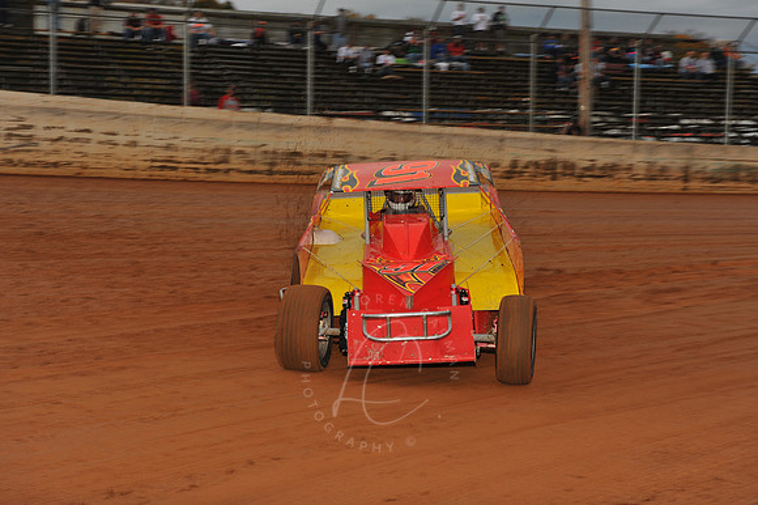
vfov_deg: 19.4
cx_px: 379
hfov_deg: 28.9
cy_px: 252
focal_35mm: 70
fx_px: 1473
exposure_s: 1/320
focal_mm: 70
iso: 500
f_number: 8
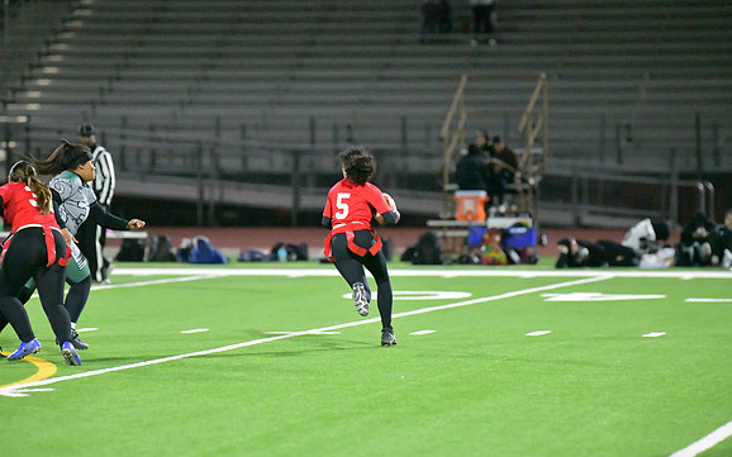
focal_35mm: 215
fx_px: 4288
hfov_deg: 9.8
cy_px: 227
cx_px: 366
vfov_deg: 6.1
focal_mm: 210
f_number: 2.8
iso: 25600
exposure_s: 1/3200
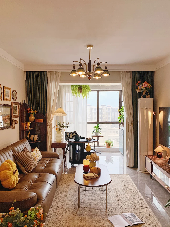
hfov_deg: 49.8
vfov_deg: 63.4
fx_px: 183
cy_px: 118
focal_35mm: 28
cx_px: 86
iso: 25
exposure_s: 1/224
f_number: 1.8
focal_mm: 4.25
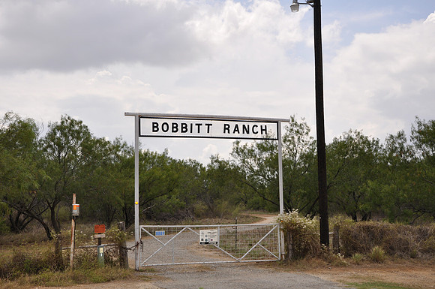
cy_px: 144
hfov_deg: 35.1
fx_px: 688
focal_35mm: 57
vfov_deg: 23.7
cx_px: 218
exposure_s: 1/200
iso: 200
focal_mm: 38
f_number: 8
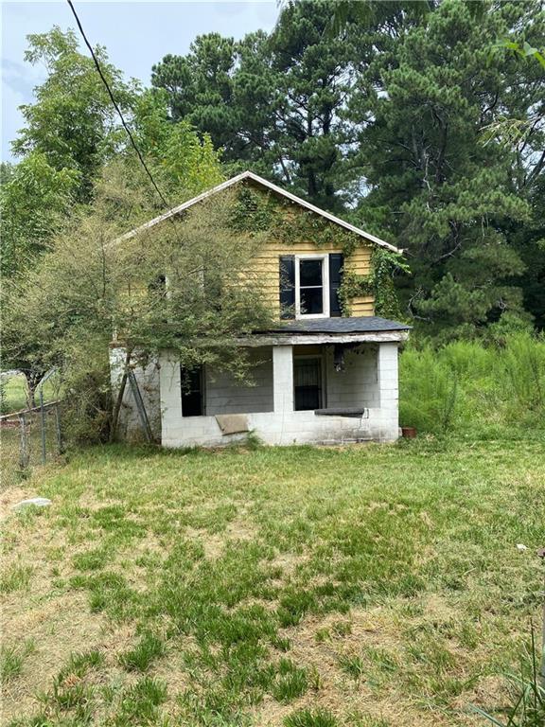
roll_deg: +1.0
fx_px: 546
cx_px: 272
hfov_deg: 53.1
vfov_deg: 67.3
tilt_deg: -3.0
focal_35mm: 26
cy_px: 364
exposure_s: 1/871
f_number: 1.8
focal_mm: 4.25
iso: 32
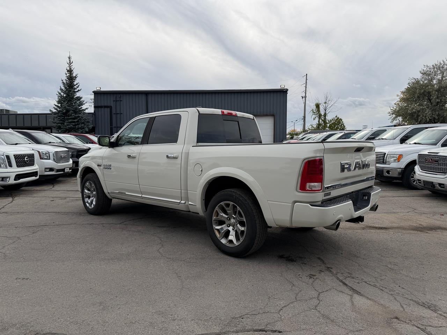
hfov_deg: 71.6
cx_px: 224
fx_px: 310
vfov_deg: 56.8
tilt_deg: -3.3
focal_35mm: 24
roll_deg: +0.7
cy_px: 168
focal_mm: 6.76
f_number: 1.78
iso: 80
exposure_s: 1/4405
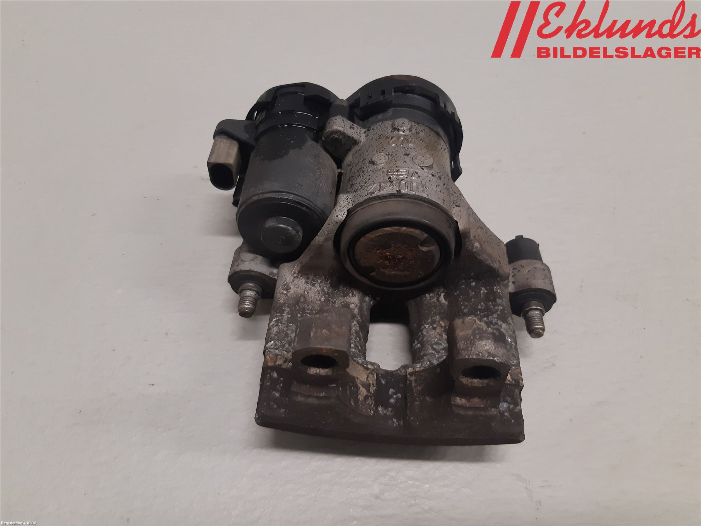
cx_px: 350
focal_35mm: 26
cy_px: 263
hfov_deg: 67.3
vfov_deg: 53.1
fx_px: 527
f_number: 1.7
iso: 160
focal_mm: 3.93
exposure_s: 1/50
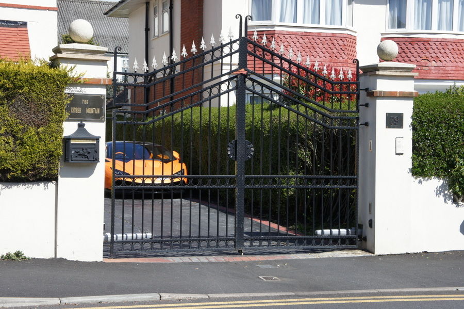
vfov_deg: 19.7
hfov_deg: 29.3
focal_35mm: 69
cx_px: 232
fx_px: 889
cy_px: 154
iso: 200
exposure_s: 1/320
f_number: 9
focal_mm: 46
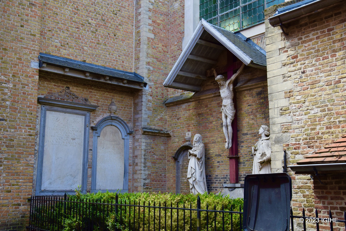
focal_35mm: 42
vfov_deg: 31.9
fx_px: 404
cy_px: 116
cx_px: 173
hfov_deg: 46.4
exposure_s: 1/200
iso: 400
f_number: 7.1
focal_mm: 28
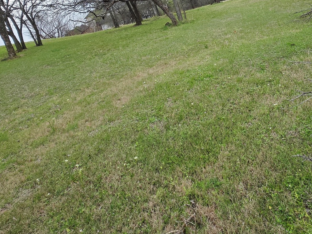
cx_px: 197
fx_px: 234
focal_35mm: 26
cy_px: 23
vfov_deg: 47.7
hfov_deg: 66.2
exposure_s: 1/984
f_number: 2.2
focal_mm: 1.7
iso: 25
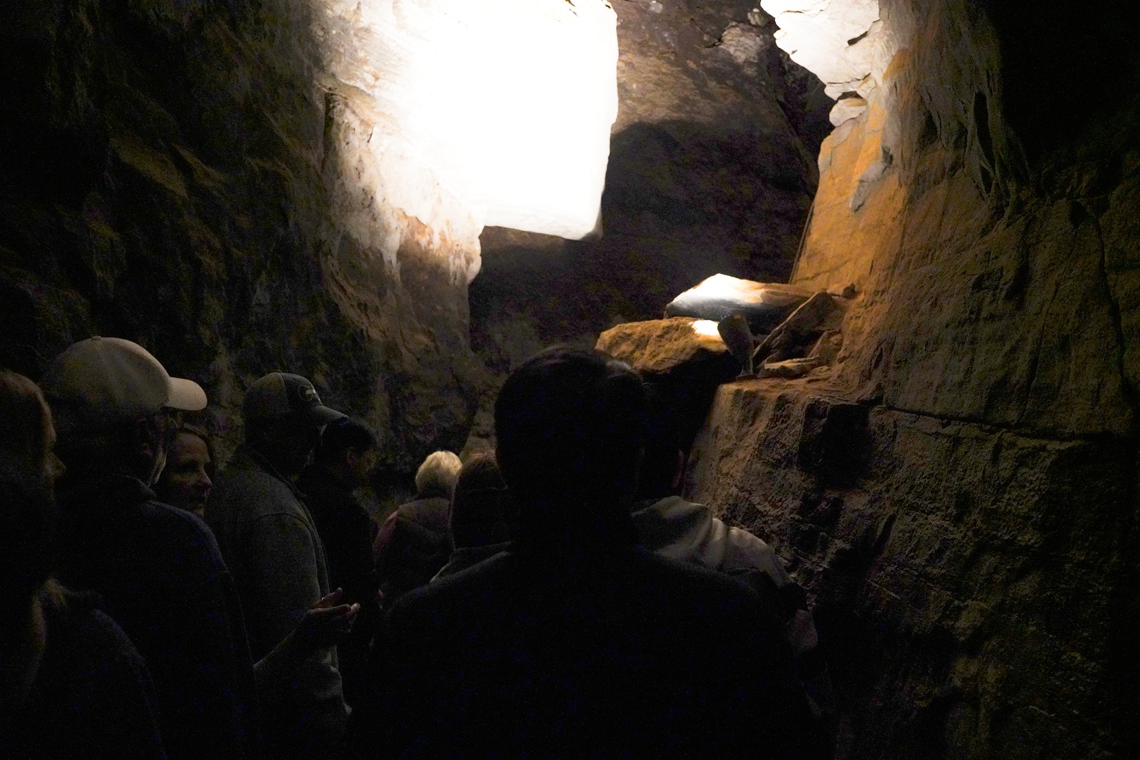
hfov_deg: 65.5
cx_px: 570
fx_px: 887
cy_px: 380
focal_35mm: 28
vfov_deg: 46.4
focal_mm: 28
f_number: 4
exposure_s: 1/80
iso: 12800
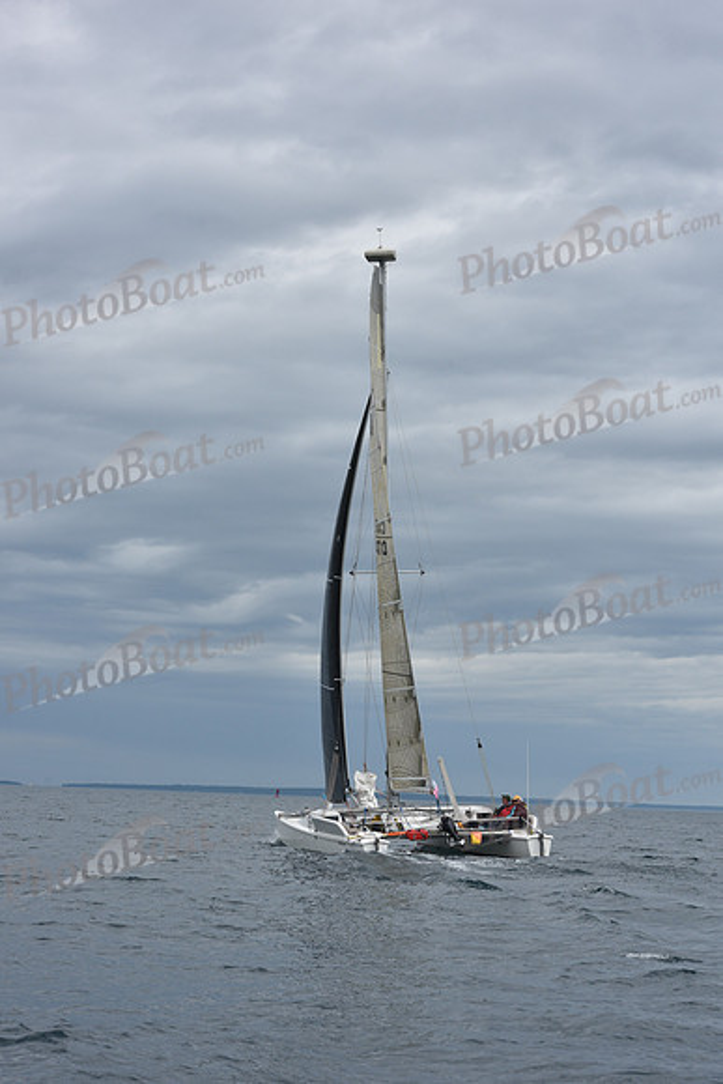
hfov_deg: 19.5
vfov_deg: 28.8
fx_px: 2107
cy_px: 542
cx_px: 362
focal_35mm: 70
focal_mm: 70
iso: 250
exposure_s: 1/800
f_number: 10
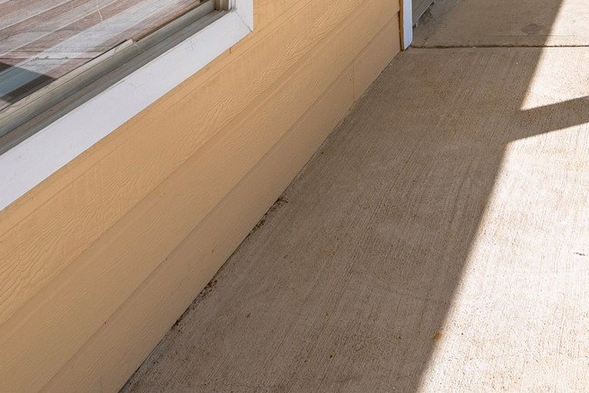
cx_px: 663
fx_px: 867
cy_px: -255
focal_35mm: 53
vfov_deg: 20.4
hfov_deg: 32.5
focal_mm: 16
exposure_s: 1/125
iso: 125
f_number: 14
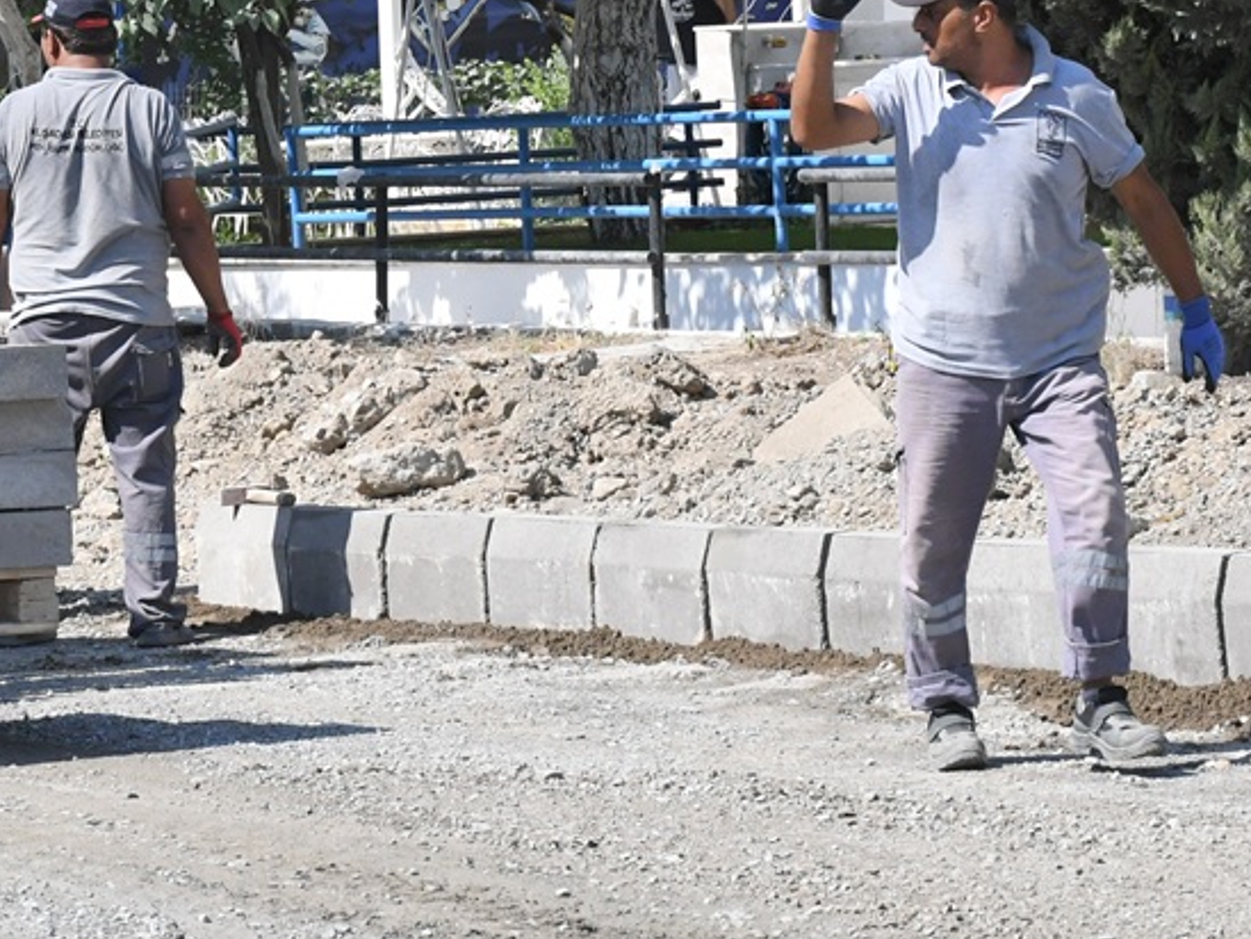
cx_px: 73
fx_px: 6868
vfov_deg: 7.8
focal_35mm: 190
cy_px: 166
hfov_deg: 10.3
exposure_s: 1/4000
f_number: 8
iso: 1600
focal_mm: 52
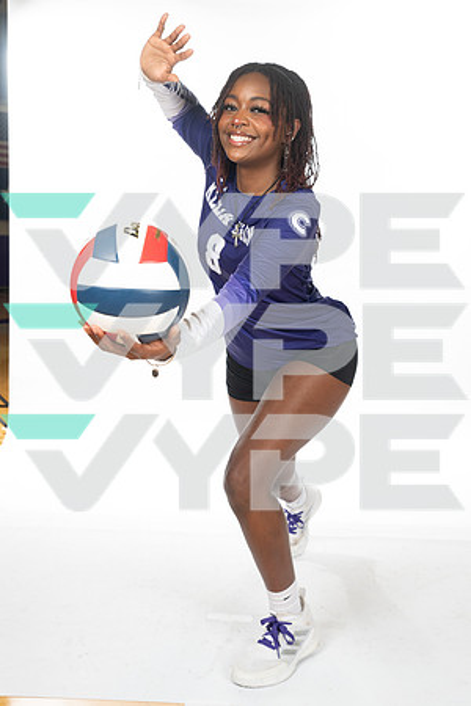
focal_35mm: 44
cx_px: 236
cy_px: 353
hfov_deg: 30.5
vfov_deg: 44.5
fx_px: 863
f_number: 7.1
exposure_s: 1/320
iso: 800
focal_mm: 44
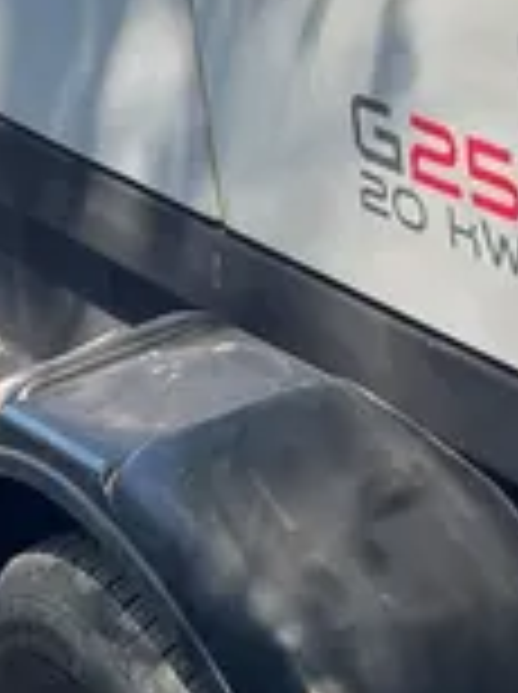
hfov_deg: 11.7
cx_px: 640
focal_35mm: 124
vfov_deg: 15.9
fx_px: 2481
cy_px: 191
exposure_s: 1/493
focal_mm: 5.1
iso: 50
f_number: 1.6
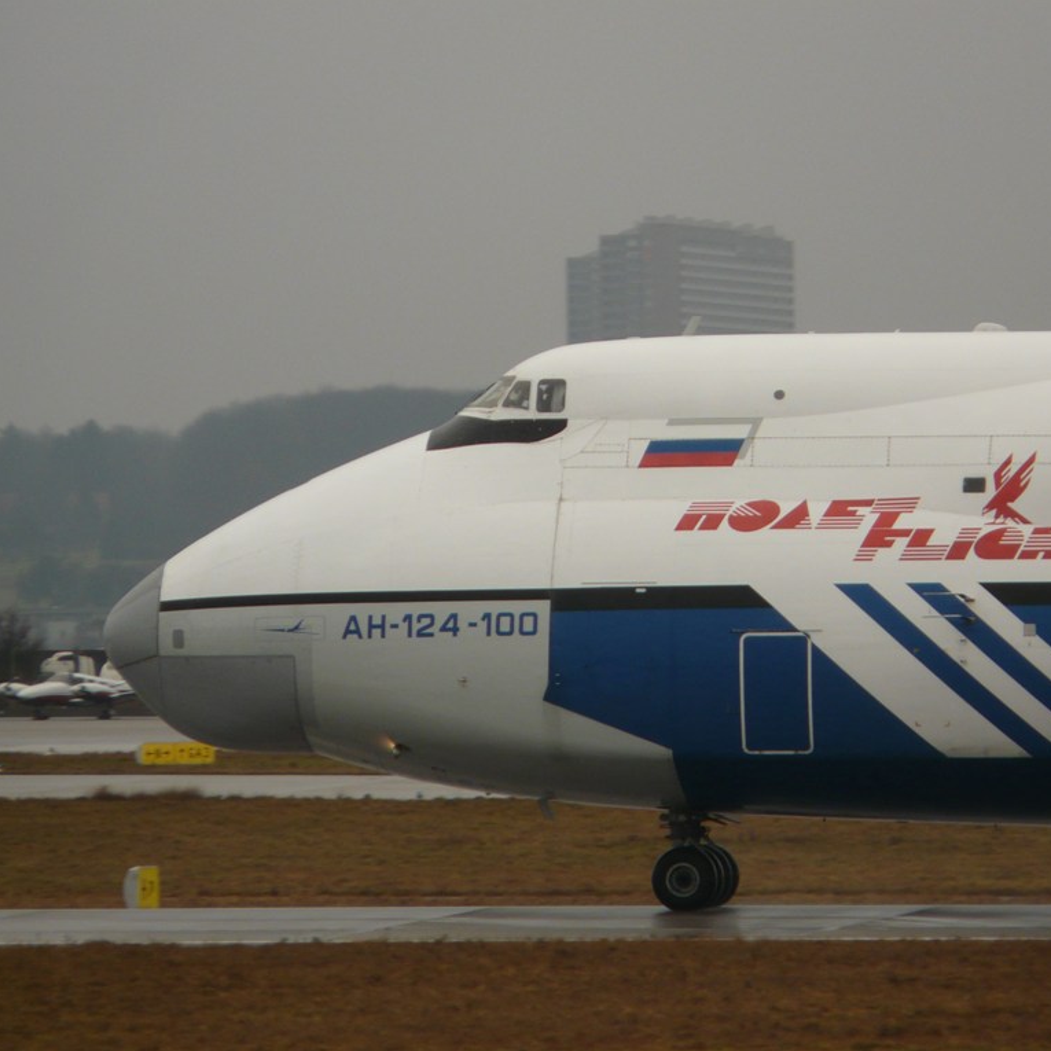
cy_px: 525
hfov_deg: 2.9
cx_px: 629
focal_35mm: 596
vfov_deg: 2.9
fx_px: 20473
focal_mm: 82.8
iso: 100
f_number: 4.2
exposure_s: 1/200
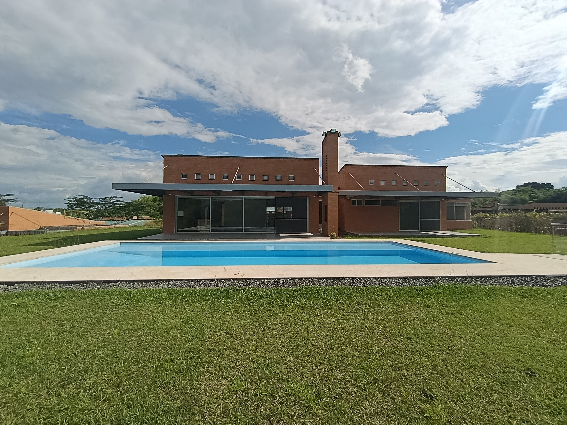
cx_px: 284
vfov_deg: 81.7
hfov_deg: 98.2
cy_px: 212
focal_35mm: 15
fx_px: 246
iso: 51
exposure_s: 1/1425
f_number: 2.2
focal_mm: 1.65
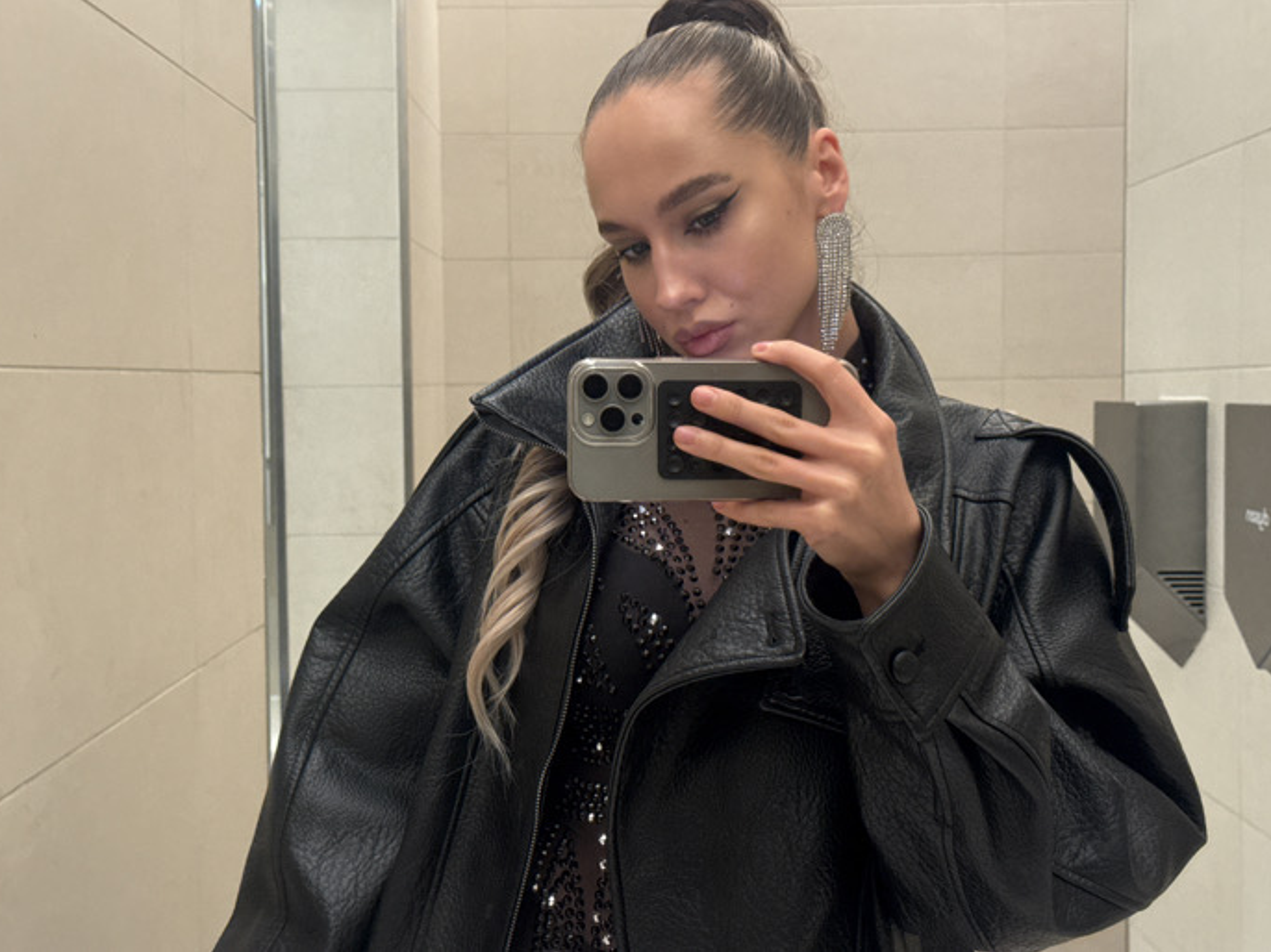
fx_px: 1799
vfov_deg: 29.7
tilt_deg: -1.4
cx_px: 636
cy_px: 470
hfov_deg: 38.9
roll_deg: +0.8
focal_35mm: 49
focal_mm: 6.76
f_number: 1.78
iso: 400
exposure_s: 1/36
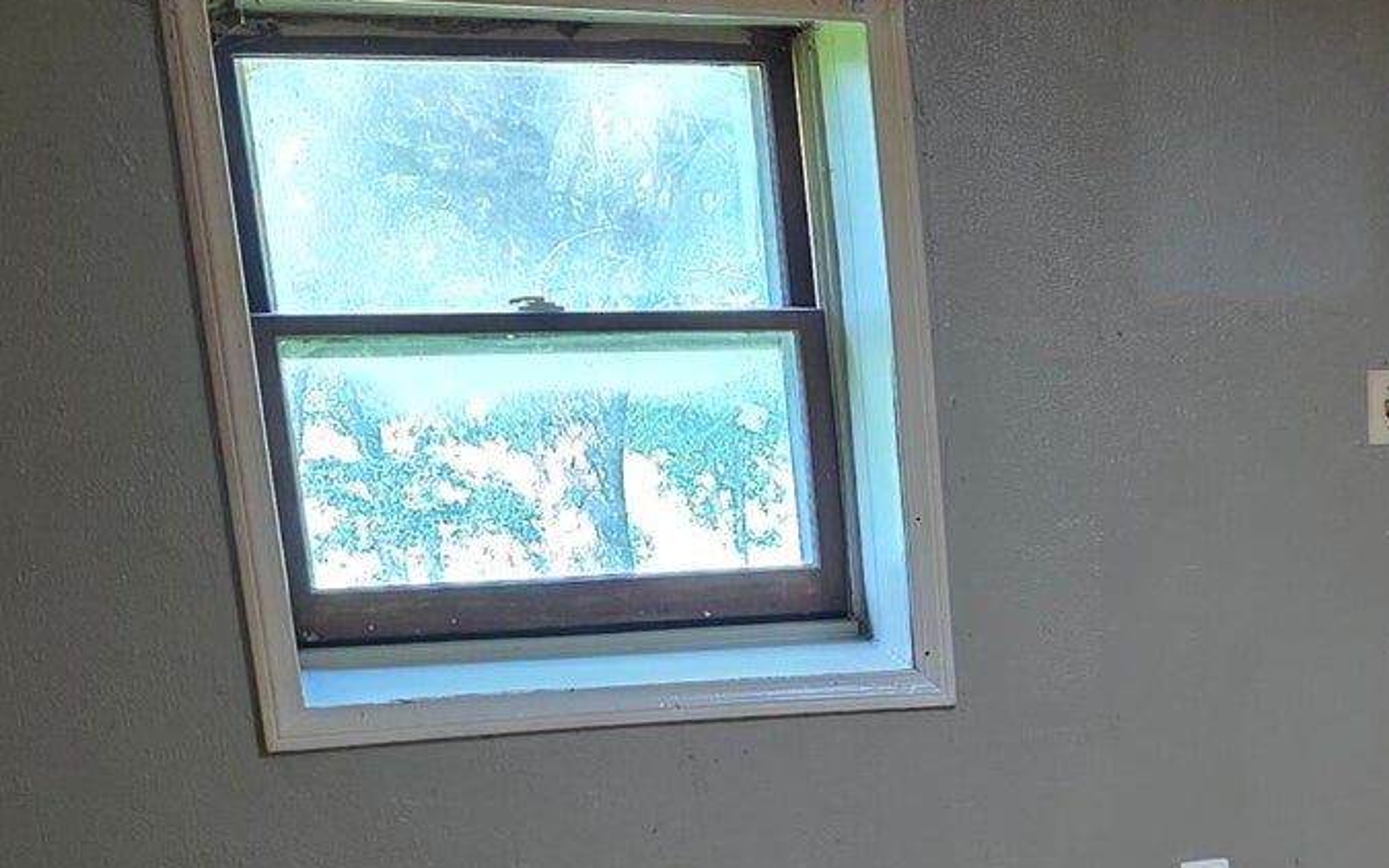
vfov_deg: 16.2
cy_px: 1072
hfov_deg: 24.3
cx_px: 1668
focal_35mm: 77
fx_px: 2915
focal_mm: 6.3
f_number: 1.7
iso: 250
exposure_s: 1/120
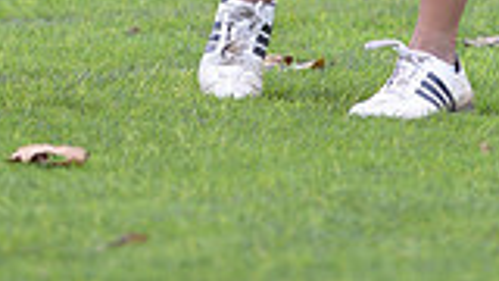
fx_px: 20099
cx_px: 274
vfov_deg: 0.8
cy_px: -621
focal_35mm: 1519
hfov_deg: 1.4
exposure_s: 1/1000
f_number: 4.5
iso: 800
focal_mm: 400
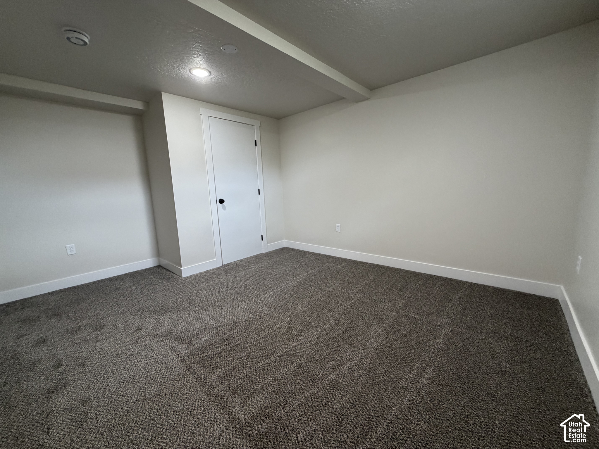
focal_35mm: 14
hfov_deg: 102.1
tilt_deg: -9.3
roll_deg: +2.5
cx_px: 300
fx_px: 242
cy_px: 224
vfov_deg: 85.7
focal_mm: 2.22
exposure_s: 1/60
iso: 250
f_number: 2.2
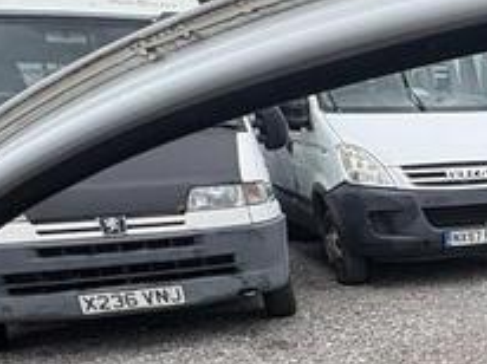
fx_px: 857
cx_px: 704
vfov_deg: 21.8
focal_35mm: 61
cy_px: 466
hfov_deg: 25.2
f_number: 2.2
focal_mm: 2.22
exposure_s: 1/812
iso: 50
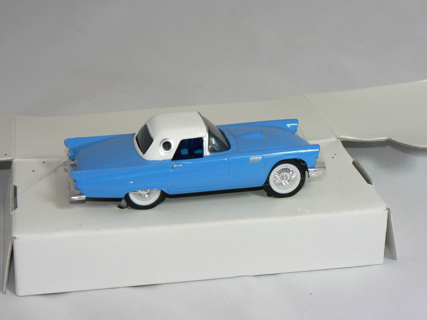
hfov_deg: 23.8
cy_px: 160
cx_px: 214
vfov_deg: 18.0
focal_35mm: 82
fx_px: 1011
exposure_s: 1/80
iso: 80
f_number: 3.2
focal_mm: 13.7
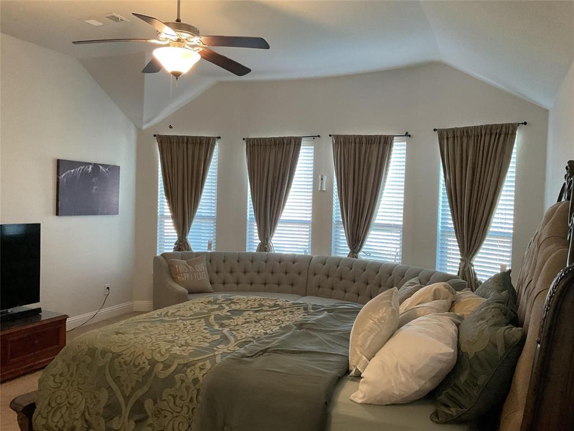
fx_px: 481
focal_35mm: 29
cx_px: 287
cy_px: 216
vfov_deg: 48.2
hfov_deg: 61.7
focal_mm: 3
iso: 200
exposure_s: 1/60
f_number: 1.8
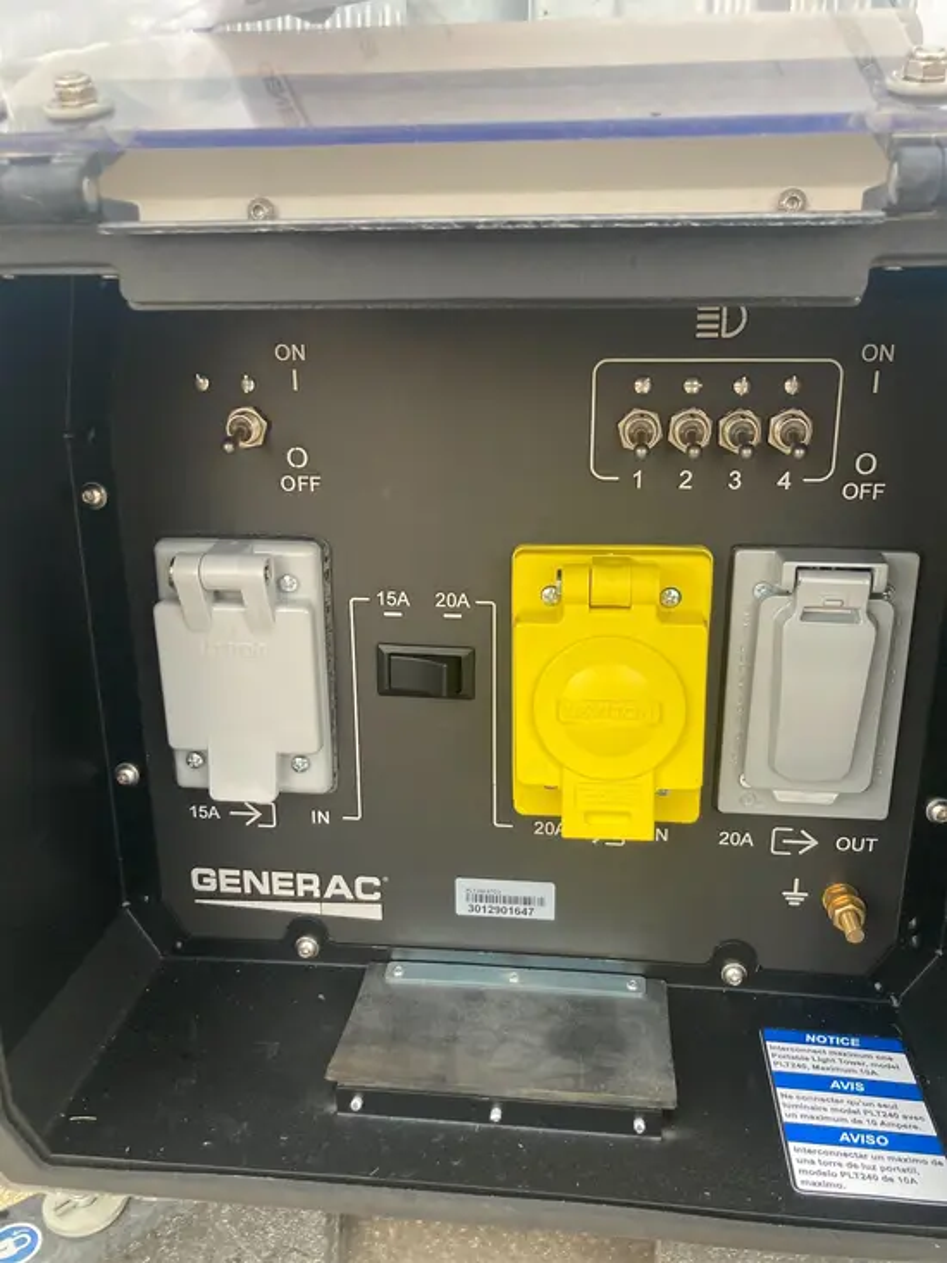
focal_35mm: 28
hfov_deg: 49.8
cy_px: 632
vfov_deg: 63.4
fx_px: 1021
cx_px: 474
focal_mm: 3.99
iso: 160
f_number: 1.8
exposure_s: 1/60
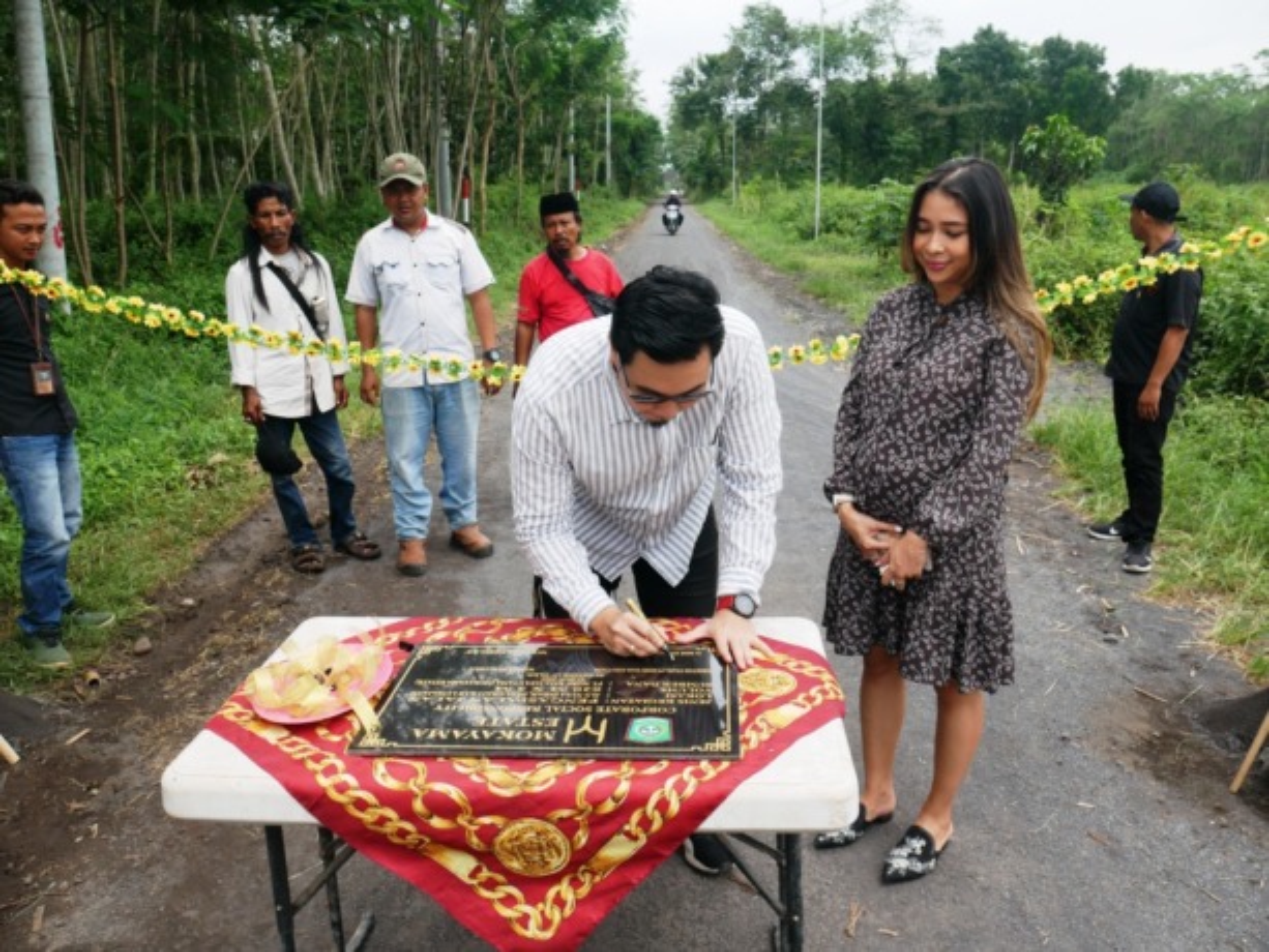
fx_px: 1027
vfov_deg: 49.8
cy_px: 476
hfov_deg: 63.4
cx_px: 634
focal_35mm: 28
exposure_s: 1/400
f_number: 6.3
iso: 200
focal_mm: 14
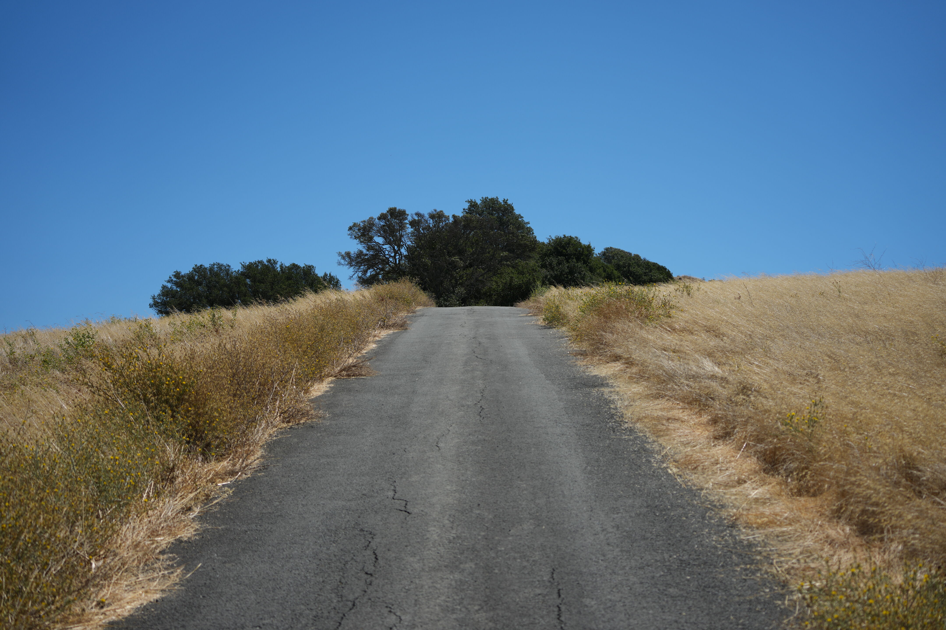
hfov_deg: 39.6
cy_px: 315
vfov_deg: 27.0
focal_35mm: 50
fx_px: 1314
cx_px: 473
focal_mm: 50
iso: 100
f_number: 4.5
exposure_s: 1/1250
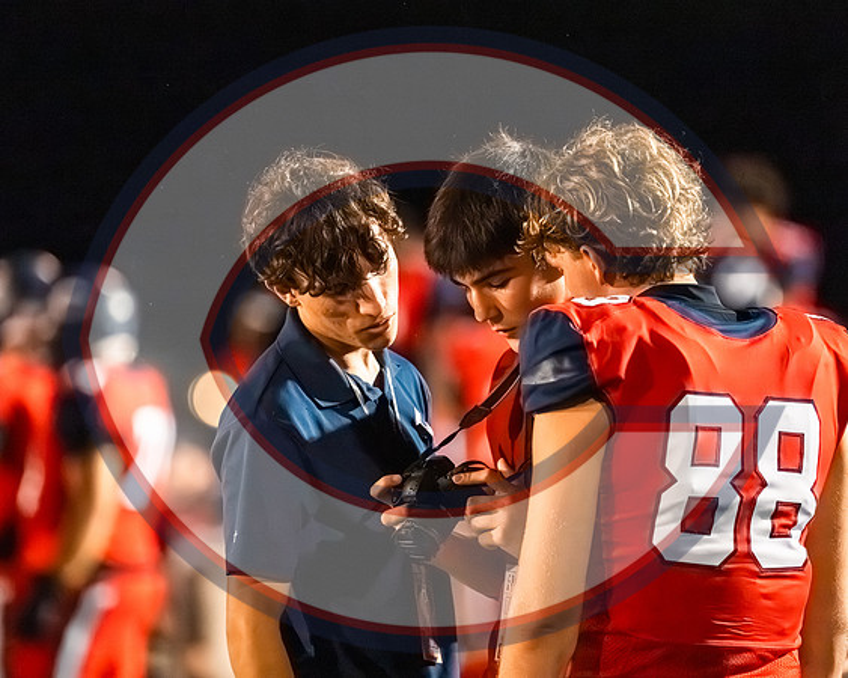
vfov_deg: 3.4
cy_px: 339
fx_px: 11302
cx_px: 424
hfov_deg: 4.3
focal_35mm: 450
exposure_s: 1/1600
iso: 25600
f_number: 4.5
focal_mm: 400
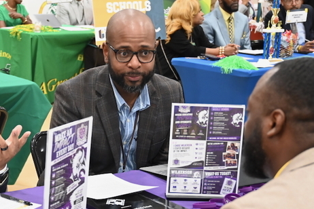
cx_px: 71
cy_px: 161
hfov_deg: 24.4
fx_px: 715
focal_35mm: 82
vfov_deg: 16.6
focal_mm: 37
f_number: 4
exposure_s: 1/125
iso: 2800
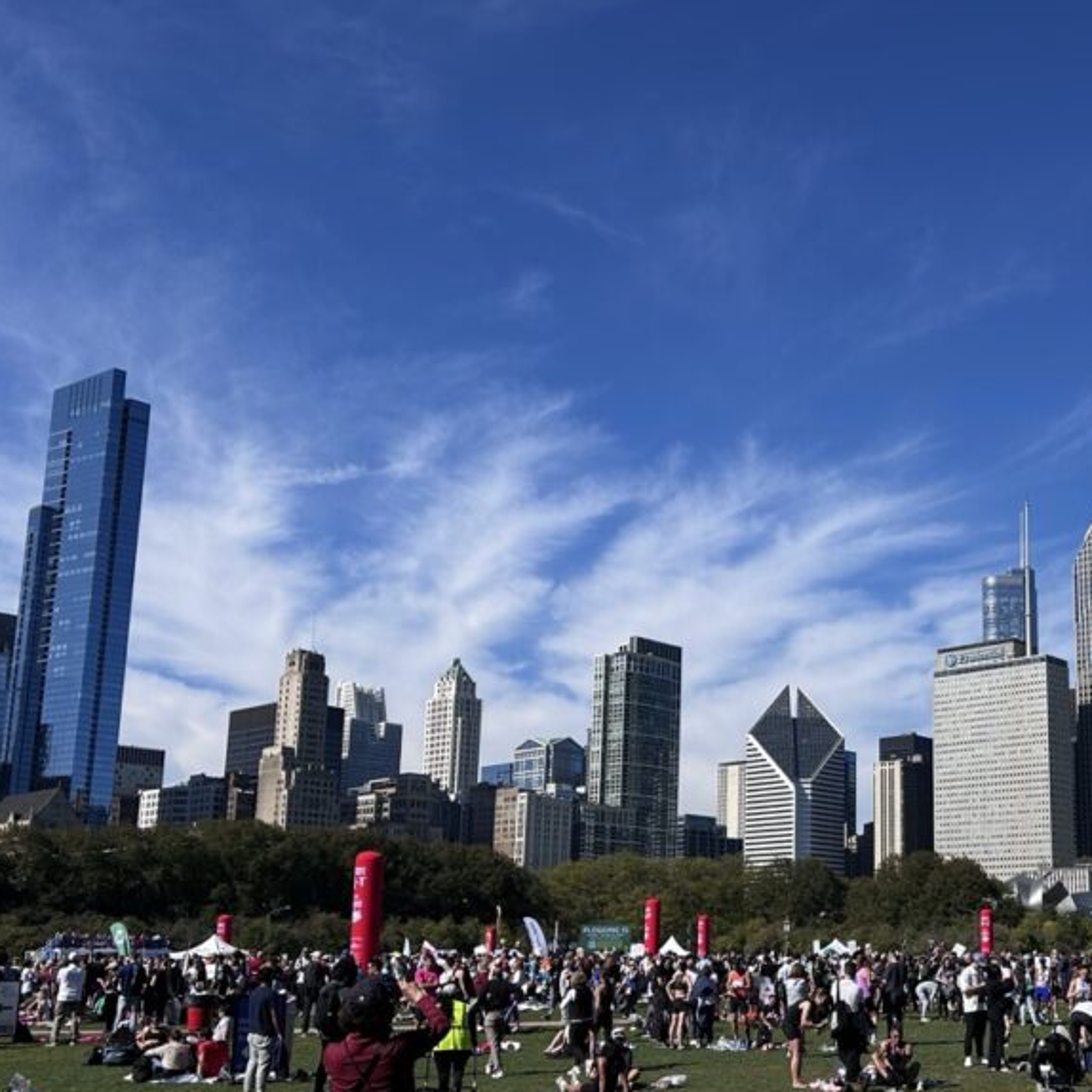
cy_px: 683
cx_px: 843
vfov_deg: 40.6
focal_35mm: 41
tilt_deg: +9.7
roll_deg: -0.7
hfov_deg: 39.6
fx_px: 1463
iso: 50
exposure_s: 1/5882
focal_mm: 5.7
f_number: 1.5
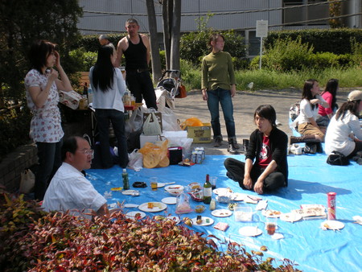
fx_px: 460
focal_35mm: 44
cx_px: 181
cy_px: 136
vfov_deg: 32.9
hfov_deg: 42.9
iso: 64
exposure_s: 1/206
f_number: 4.9
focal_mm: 7.4
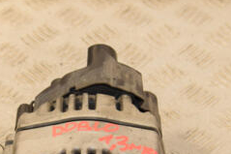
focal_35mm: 143
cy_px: 150
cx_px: 75
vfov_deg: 9.5
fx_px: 917
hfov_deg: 14.3
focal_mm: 38
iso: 800
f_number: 6.3
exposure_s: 1/200
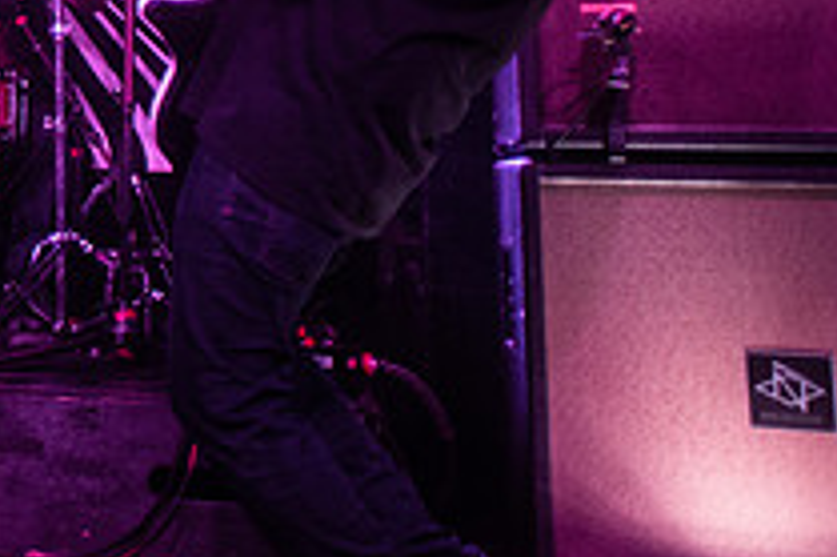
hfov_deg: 25.5
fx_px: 1510
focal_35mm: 65
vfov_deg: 20.0
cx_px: -318
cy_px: -52
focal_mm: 20
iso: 3200
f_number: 3.2
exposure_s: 1/320
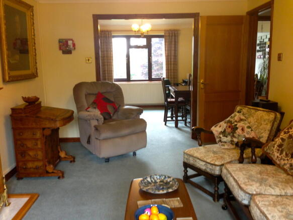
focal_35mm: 33
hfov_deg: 55.4
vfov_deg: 42.9
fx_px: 279
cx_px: 146
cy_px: 110
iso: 125
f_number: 2.4
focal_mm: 4.13
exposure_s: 1/20
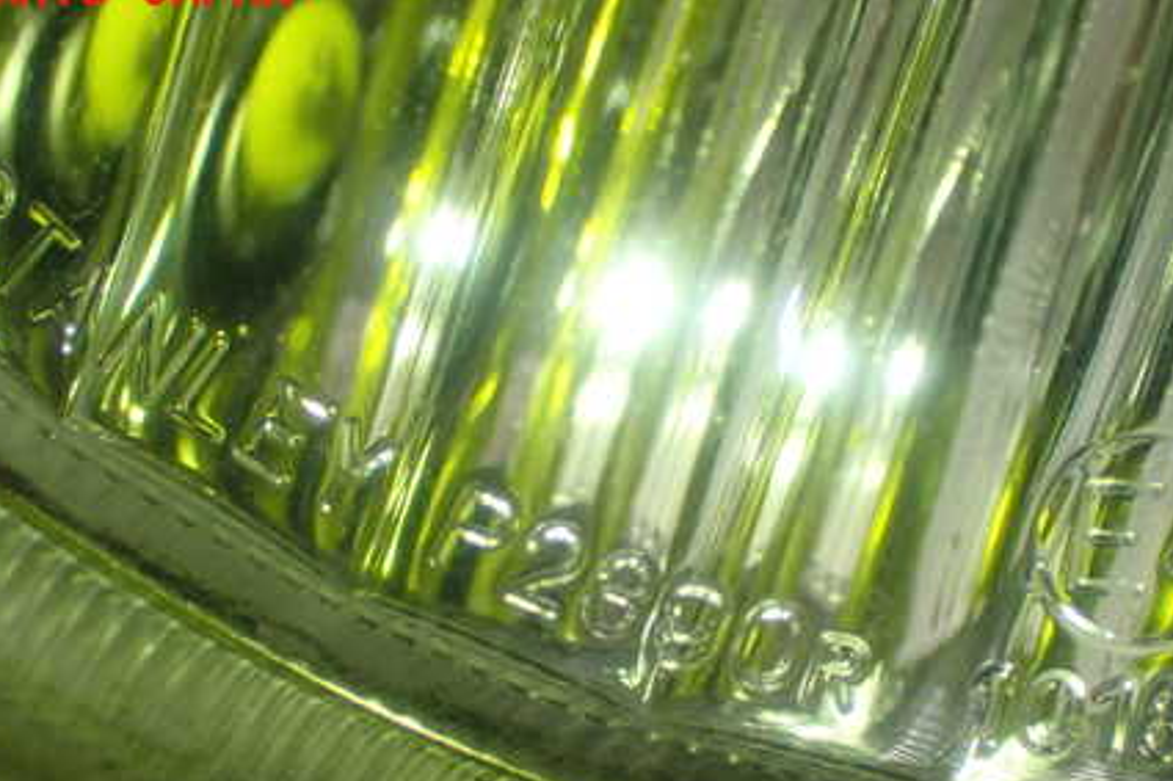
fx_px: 2247
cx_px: 618
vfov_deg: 19.6
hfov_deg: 29.2
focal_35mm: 69
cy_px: 574
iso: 800
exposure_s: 1/50
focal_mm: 8.4
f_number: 3.1
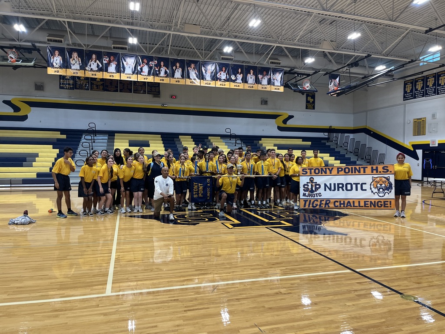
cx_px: 222
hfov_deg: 67.3
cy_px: 167
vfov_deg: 53.1
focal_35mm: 26
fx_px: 334
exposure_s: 1/120
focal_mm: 5.1
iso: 125
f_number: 1.6
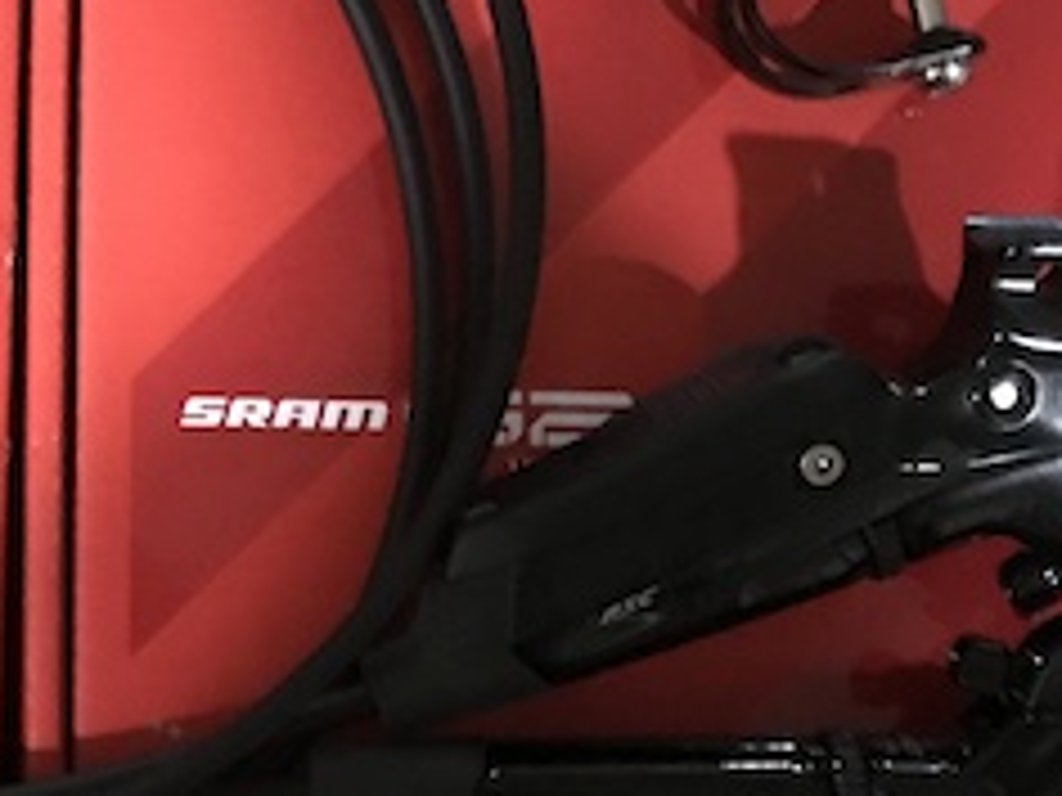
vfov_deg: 15.6
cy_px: 387
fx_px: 2915
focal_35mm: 95
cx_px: -72
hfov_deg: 19.8
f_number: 1.8
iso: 100
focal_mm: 3.99
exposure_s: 1/4
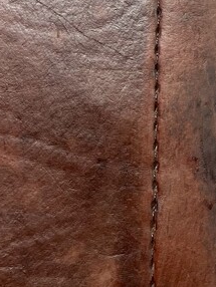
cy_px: -95
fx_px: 906
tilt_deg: -11.6
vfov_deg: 16.9
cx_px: 394
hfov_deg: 12.4
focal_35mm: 109
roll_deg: +2.0
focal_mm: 5.7
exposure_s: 1/121
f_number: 1.5
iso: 50
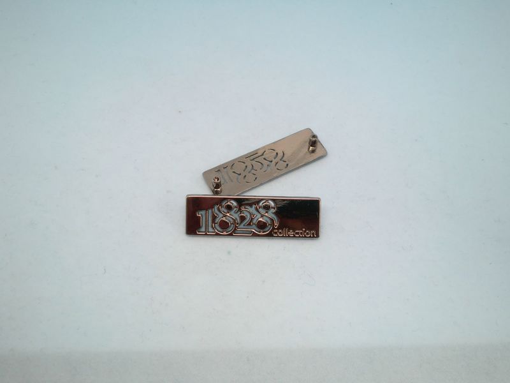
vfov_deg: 41.8
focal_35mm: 34
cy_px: 192
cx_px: 255
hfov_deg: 54.0
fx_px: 501
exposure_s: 1/100
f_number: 2.8
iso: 100
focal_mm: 5.58
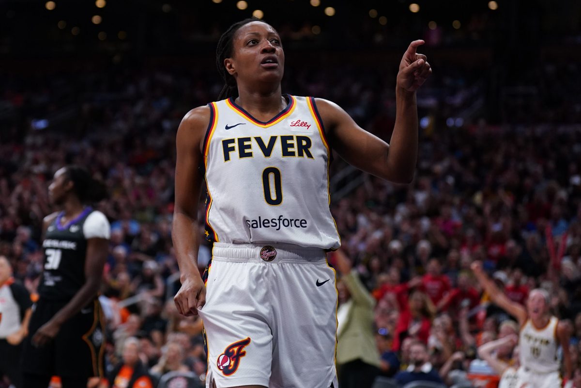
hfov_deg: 28.8
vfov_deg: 19.5
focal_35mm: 70
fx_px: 1130
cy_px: 194
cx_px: 290
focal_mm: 70
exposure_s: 1/1600
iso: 2500
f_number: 2.8
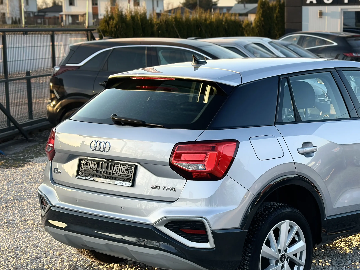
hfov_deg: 26.1
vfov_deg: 19.9
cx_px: 253
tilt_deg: -10.0
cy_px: 156
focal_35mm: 74
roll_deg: +0.4
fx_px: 770
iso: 80
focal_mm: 6.86
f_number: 1.78
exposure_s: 1/519
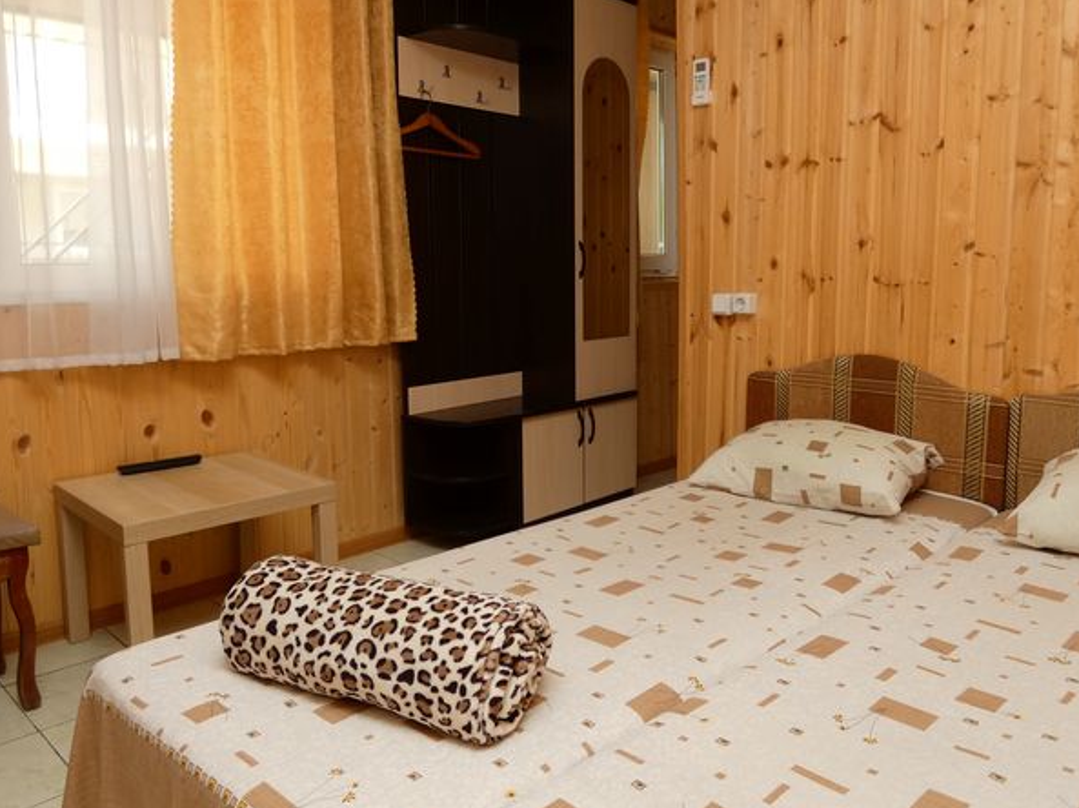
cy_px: 364
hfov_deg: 65.3
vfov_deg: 51.2
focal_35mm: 27
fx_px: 841
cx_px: 573
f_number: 2.8
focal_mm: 3.6
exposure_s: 1/60
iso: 80
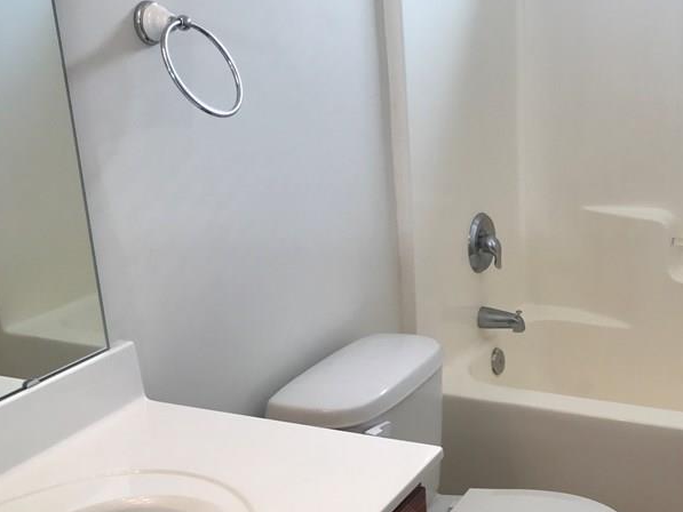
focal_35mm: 48
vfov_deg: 30.2
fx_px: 947
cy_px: 302
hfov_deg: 38.7
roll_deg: +0.7
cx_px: 507
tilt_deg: -18.1
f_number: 1.8
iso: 25
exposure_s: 1/60
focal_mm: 3.99
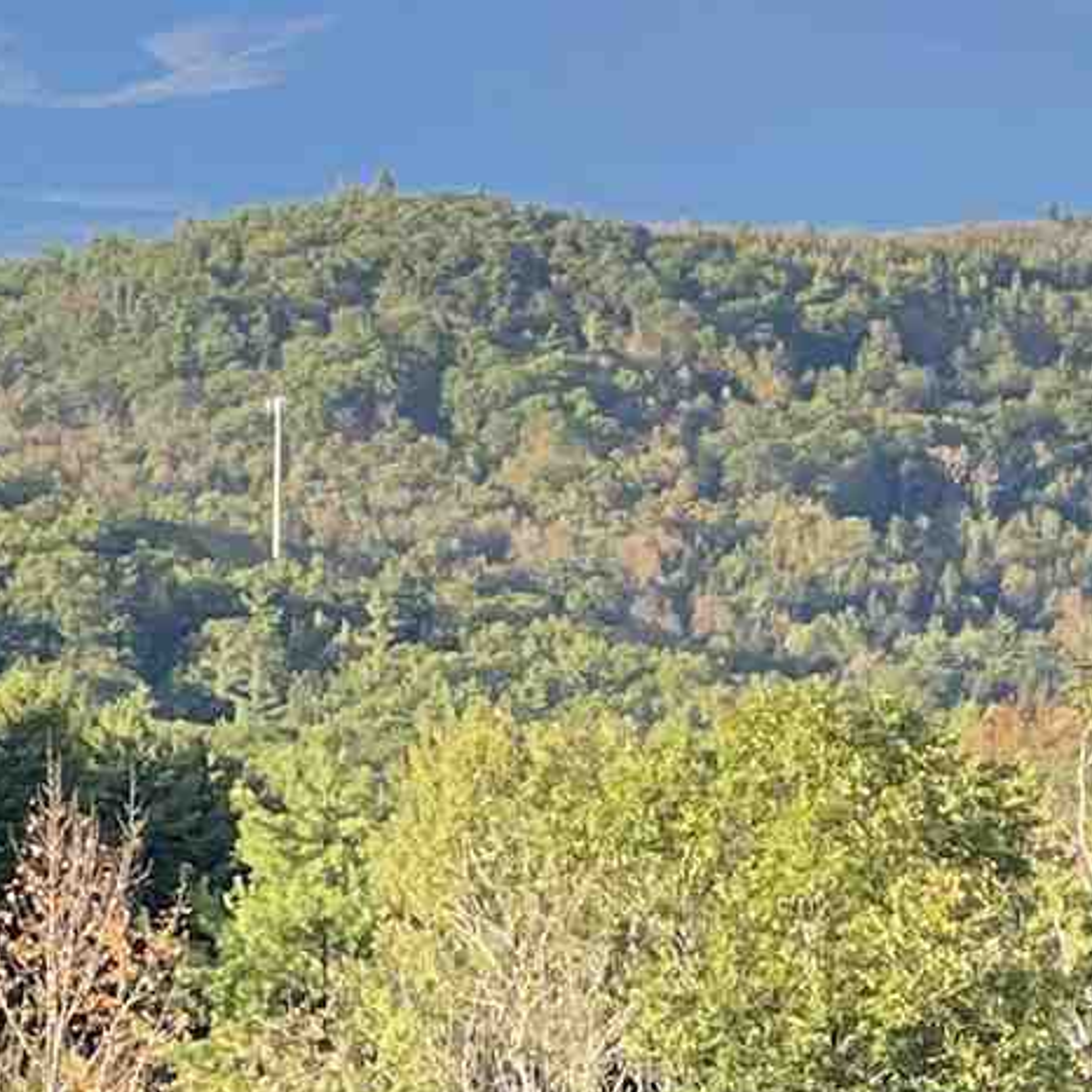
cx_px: -89
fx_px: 10814
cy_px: 1420
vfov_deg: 5.7
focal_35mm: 303
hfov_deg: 5.8
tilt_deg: -6.2
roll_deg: +0.7
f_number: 2
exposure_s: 1/545
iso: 32
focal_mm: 6
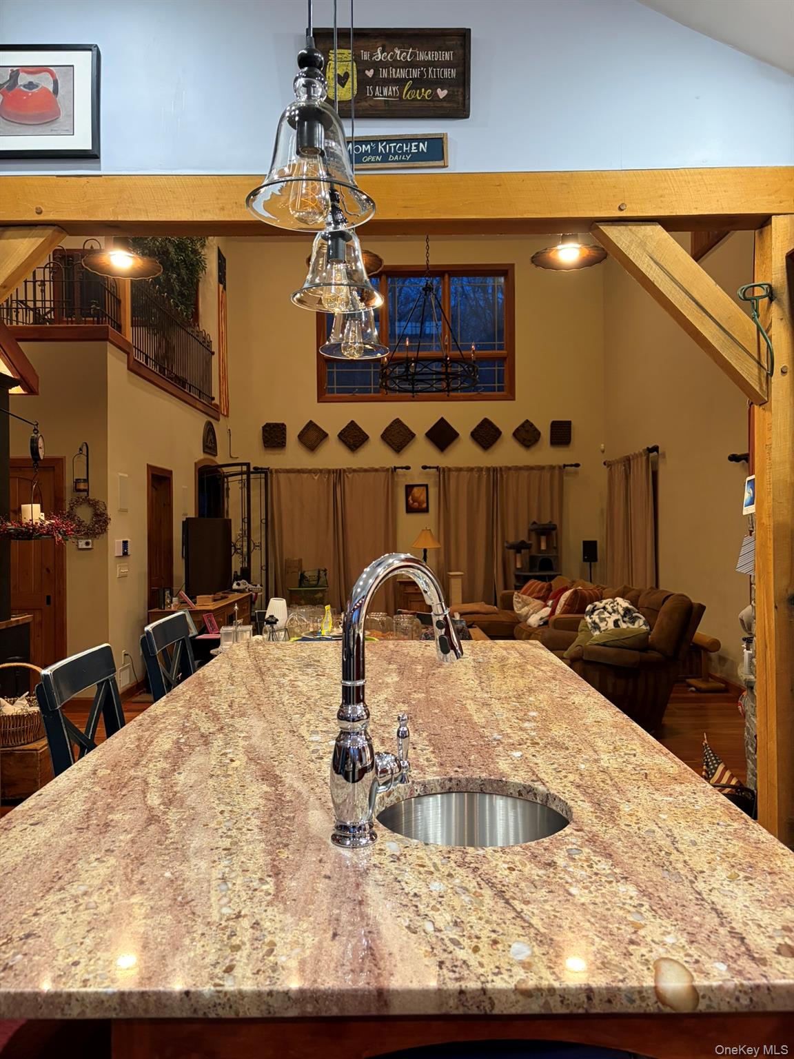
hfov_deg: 53.1
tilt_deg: -0.1
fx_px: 795
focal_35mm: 26
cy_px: 530
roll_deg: +0.2
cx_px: 397
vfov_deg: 67.3
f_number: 1.6
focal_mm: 5.96
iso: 320
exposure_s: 1/60
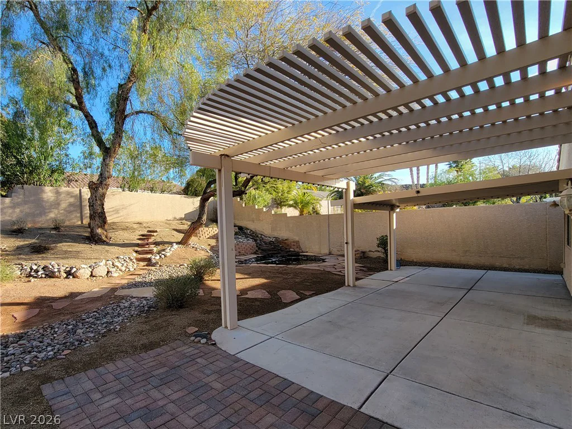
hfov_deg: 106.2
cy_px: 214
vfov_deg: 89.9
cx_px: 286
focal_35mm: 13
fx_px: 215
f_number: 2.2
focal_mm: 2.2
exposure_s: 1/374
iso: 50
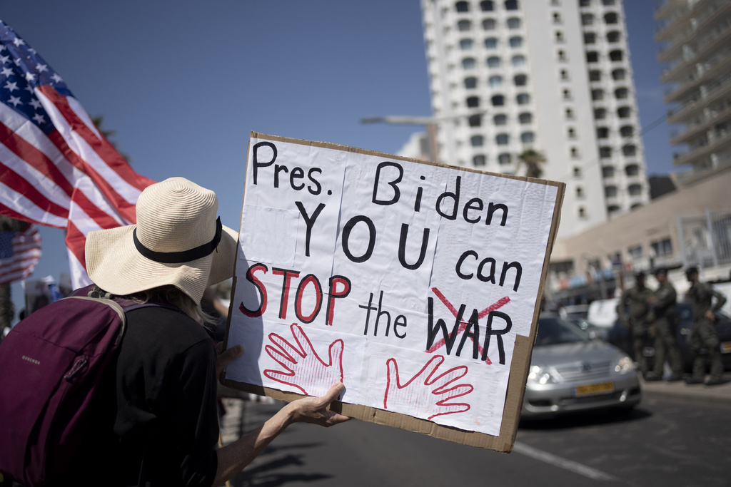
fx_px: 711
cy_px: 244
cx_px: 366
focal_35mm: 35
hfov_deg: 54.4
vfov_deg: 37.9
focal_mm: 35
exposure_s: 1/26000
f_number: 2
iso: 400
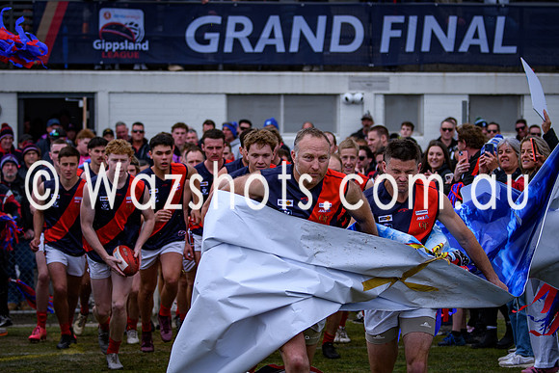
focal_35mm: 132
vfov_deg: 10.4
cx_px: 266
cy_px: 199
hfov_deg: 15.6
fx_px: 2046
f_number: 2.8
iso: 110
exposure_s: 1/2000
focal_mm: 70
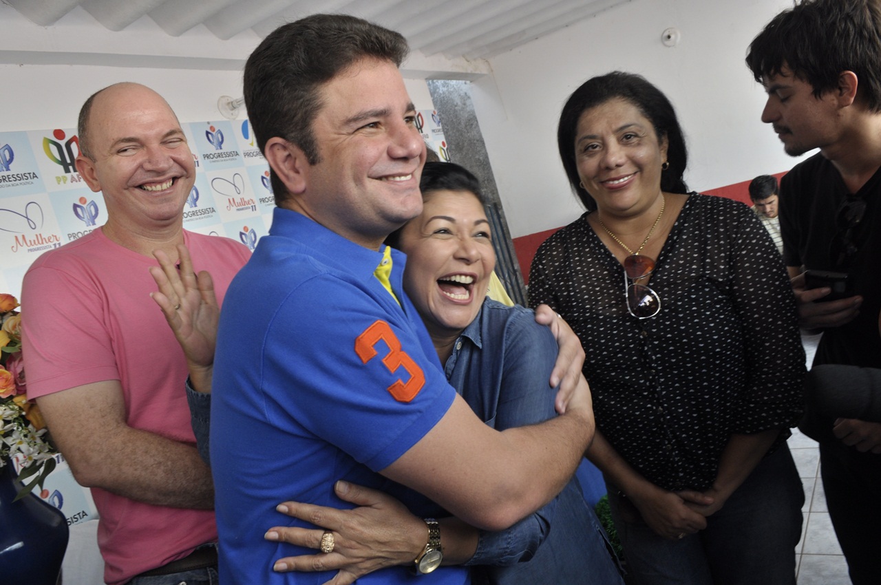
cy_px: 292
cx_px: 440
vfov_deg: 43.5
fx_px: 733
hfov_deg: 62.0
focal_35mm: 30
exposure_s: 1/100
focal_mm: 20
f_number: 8
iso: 400
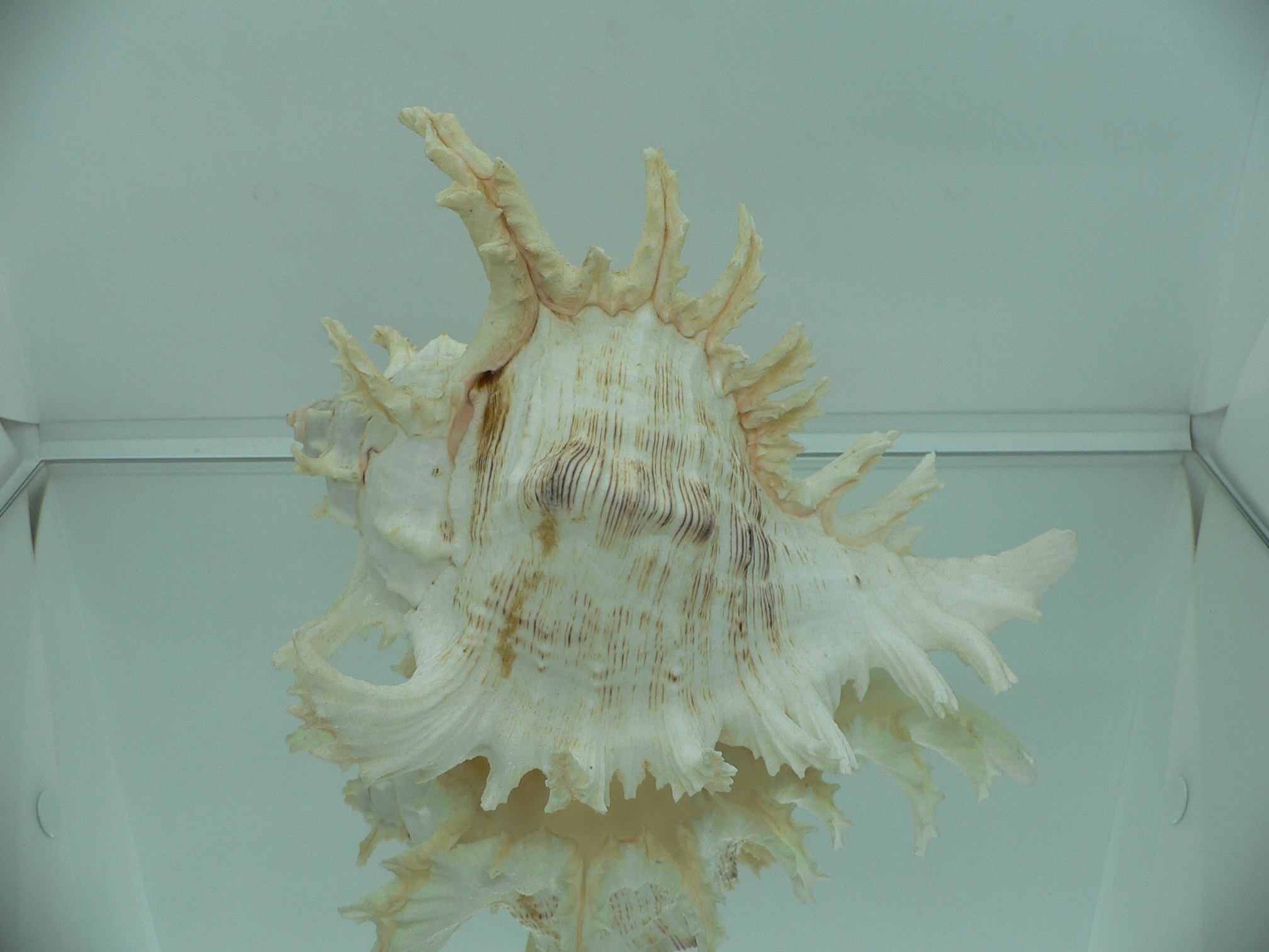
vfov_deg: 40.7
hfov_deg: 52.6
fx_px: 1283
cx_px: 634
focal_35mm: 35
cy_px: 476
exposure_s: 1/80
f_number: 2.8
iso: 80
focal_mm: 4.6
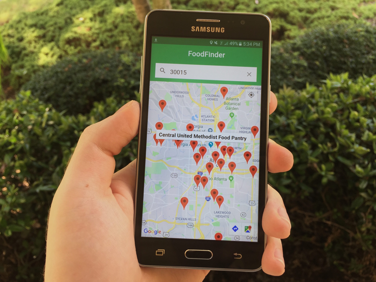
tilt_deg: -42.8
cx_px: 188
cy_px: 141
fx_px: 315
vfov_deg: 48.2
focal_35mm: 29
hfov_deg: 61.7
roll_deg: +2.5
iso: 32
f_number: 2.2
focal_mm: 4.15
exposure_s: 1/60
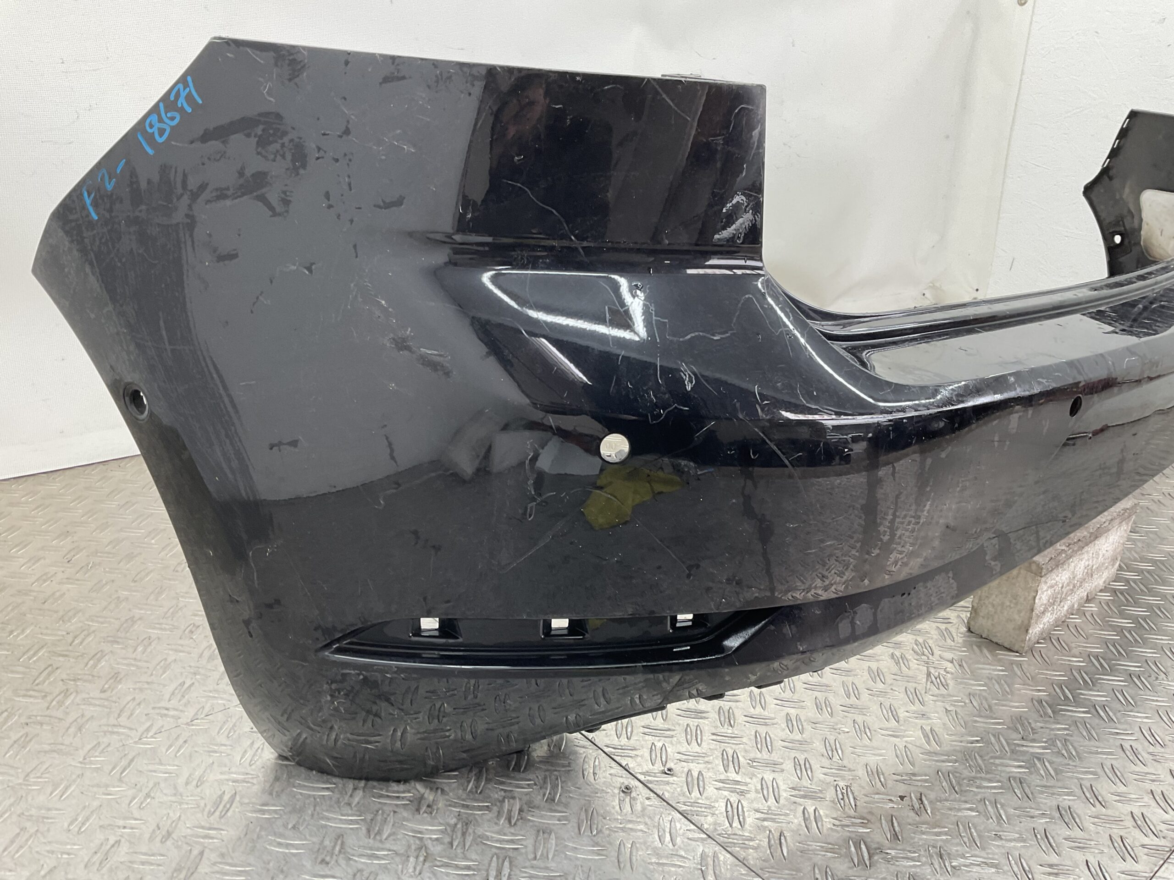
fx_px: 984
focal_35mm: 29
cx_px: 587
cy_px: 440
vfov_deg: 48.2
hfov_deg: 61.7
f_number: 1.8
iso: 50
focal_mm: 3
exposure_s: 1/100
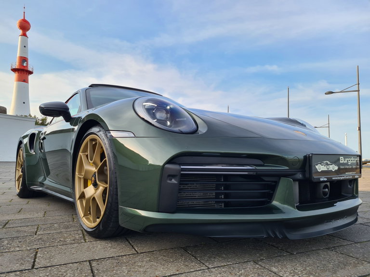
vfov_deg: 53.1
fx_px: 278
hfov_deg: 67.3
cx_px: 185
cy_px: 138
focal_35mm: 26
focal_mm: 5.4
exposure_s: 1/1108
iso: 50
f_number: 1.8
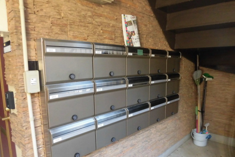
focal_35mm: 26
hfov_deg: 69.4
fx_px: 170
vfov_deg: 49.4
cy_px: 90
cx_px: 118
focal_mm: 4.3
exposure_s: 1/40
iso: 250
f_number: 3.1
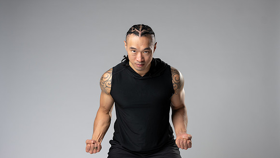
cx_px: 147
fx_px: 698
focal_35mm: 94
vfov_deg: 12.9
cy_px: 94
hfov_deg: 22.7
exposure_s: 1/160
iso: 200
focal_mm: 85
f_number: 3.2
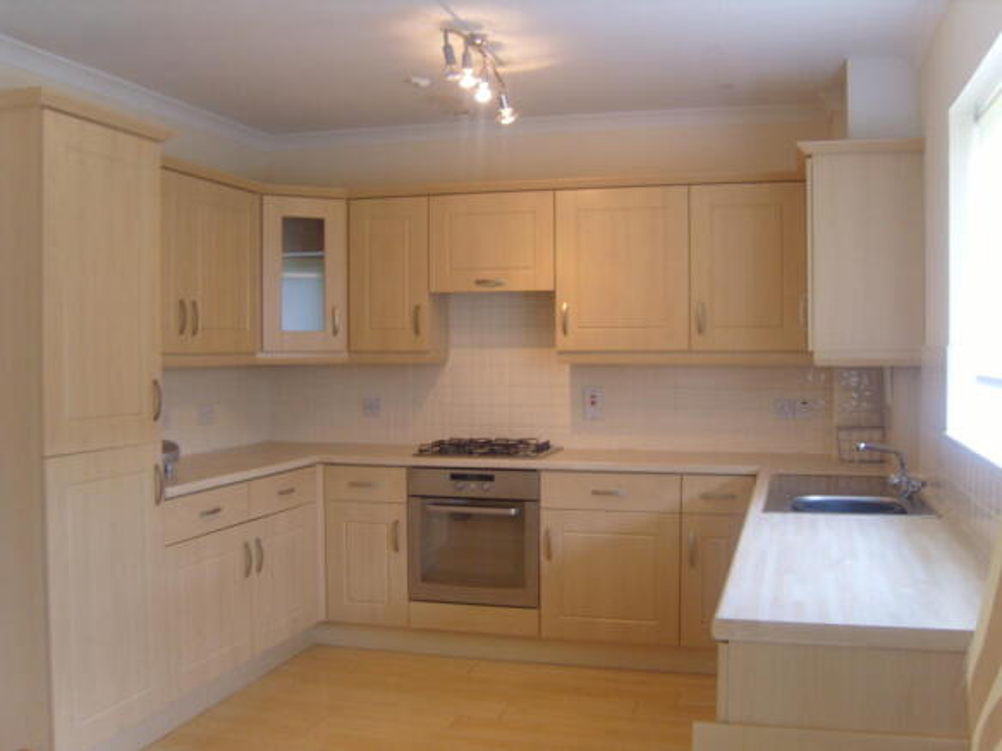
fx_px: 1013
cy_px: 376
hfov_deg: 52.6
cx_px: 501
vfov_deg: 40.7
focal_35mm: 35
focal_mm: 7.4
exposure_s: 1/30
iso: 144
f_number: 2.8
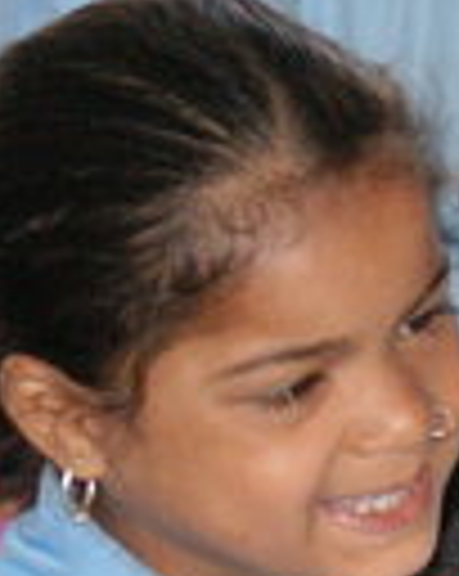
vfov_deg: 3.1
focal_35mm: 620
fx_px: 10549
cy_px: 416
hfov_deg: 2.5
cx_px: 702
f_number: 5.6
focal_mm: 55
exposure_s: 1/80
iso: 400
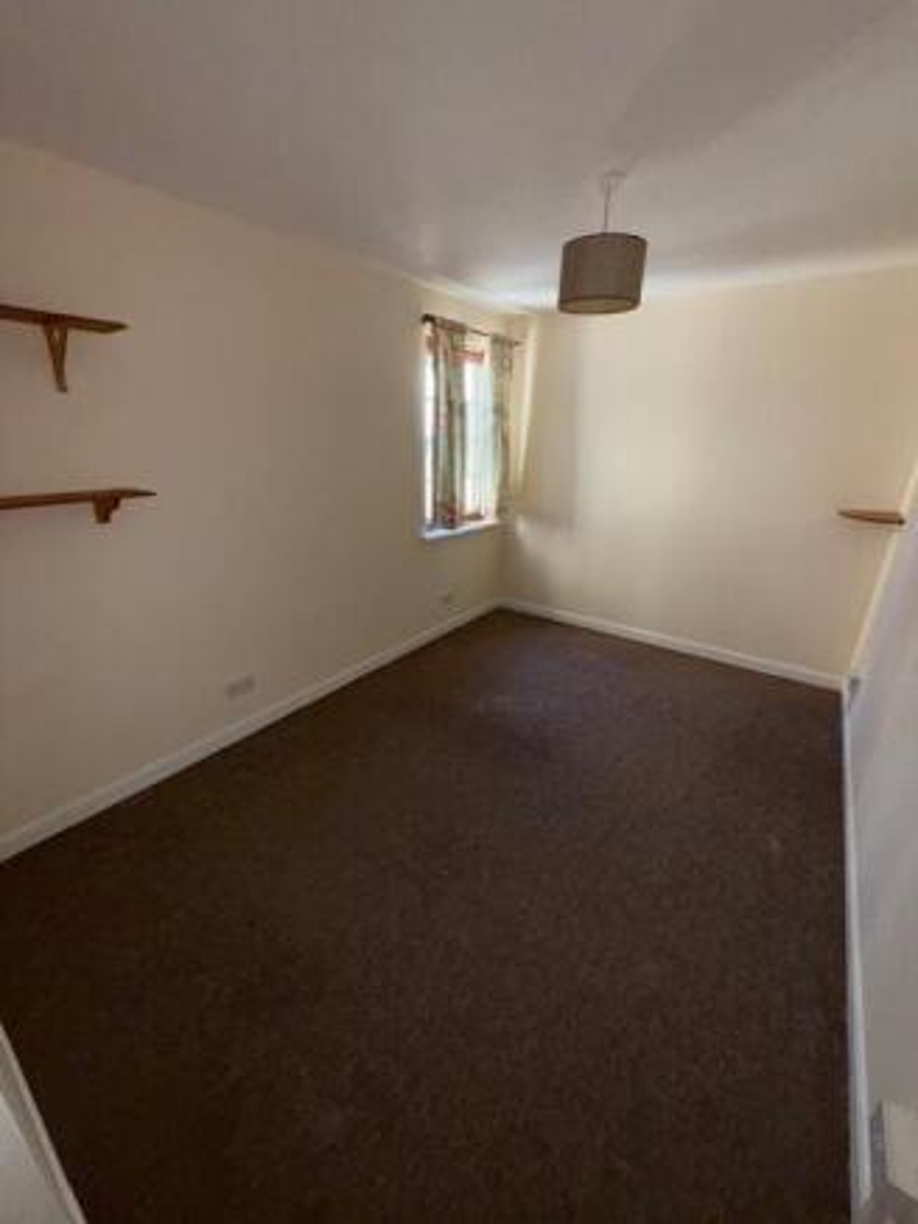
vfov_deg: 102.0
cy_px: 612
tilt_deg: -20.2
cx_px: 459
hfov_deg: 85.7
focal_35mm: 14
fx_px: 495
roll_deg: -1.1
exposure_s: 1/85
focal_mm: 2.22
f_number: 2.2
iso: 80
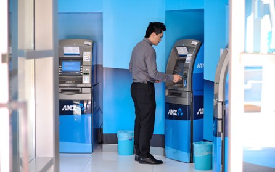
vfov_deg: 15.0
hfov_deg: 23.8
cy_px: 82
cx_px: 138
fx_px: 652
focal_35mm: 87
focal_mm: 85
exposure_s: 1/80
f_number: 2.8
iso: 400
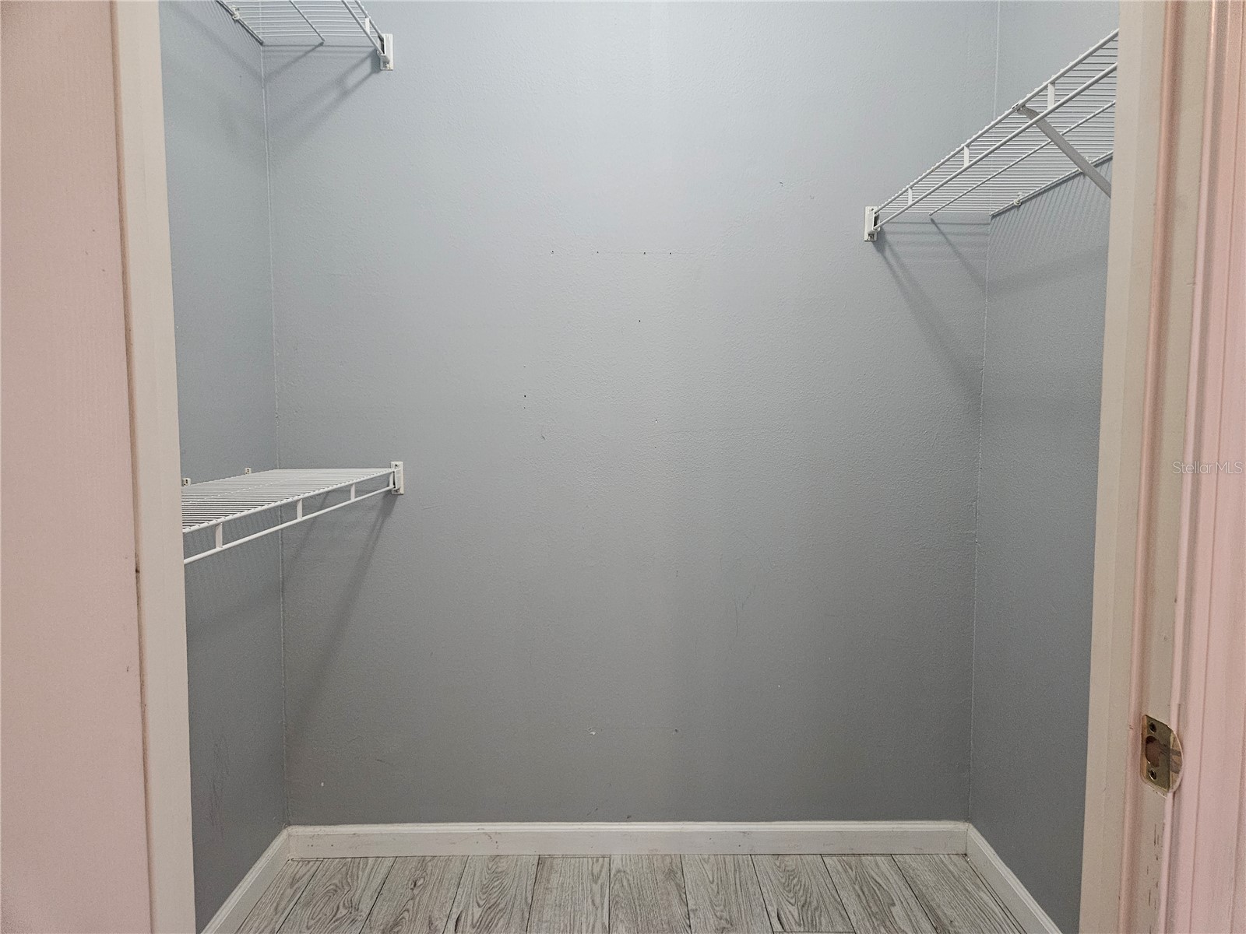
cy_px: 467
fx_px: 828
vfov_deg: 58.9
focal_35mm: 23
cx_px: 623
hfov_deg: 73.9
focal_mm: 5.4
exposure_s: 1/120
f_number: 1.8
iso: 800
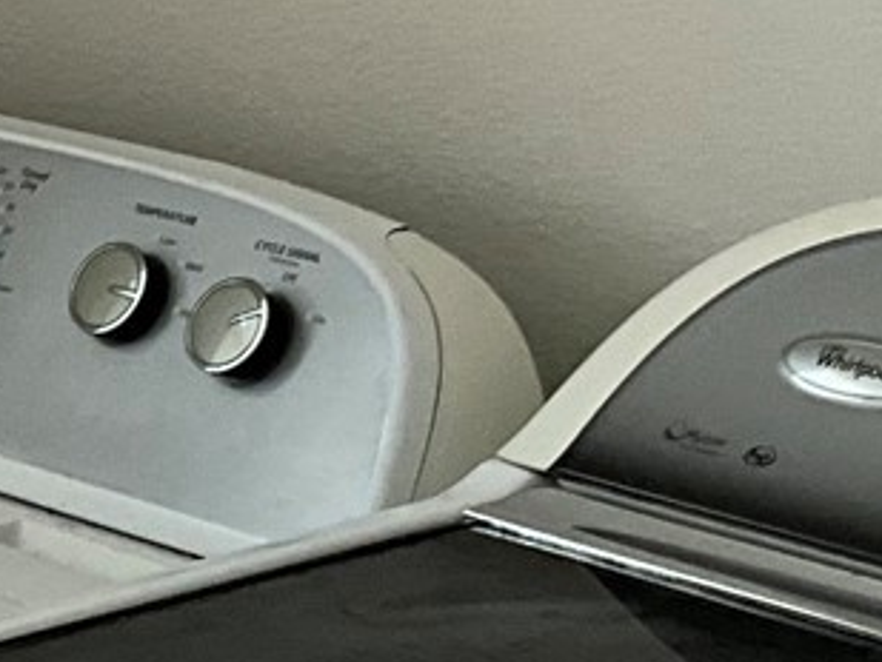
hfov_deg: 12.3
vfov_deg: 9.8
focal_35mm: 150
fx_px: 3823
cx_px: -568
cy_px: 705
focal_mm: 3
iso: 64
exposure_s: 1/80
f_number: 1.8
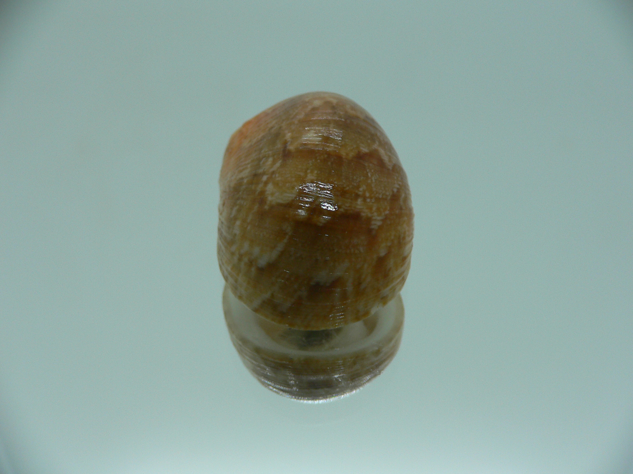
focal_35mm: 35
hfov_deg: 52.6
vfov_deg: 40.7
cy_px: 237
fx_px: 640
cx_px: 316
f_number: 2.8
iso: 80
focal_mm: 4.6
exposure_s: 1/60
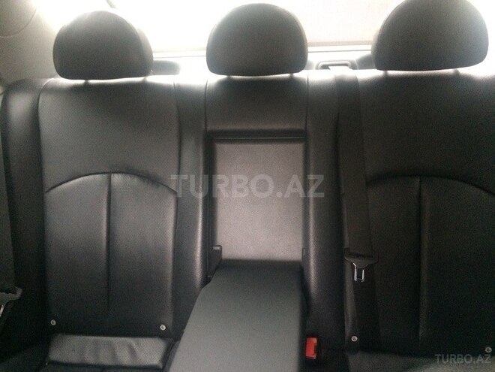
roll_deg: +1.1
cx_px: 248
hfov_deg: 61.7
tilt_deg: -23.5
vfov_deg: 48.2
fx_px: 415
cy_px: 186
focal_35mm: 29
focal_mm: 4.15
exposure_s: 1/25
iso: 320
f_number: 2.2
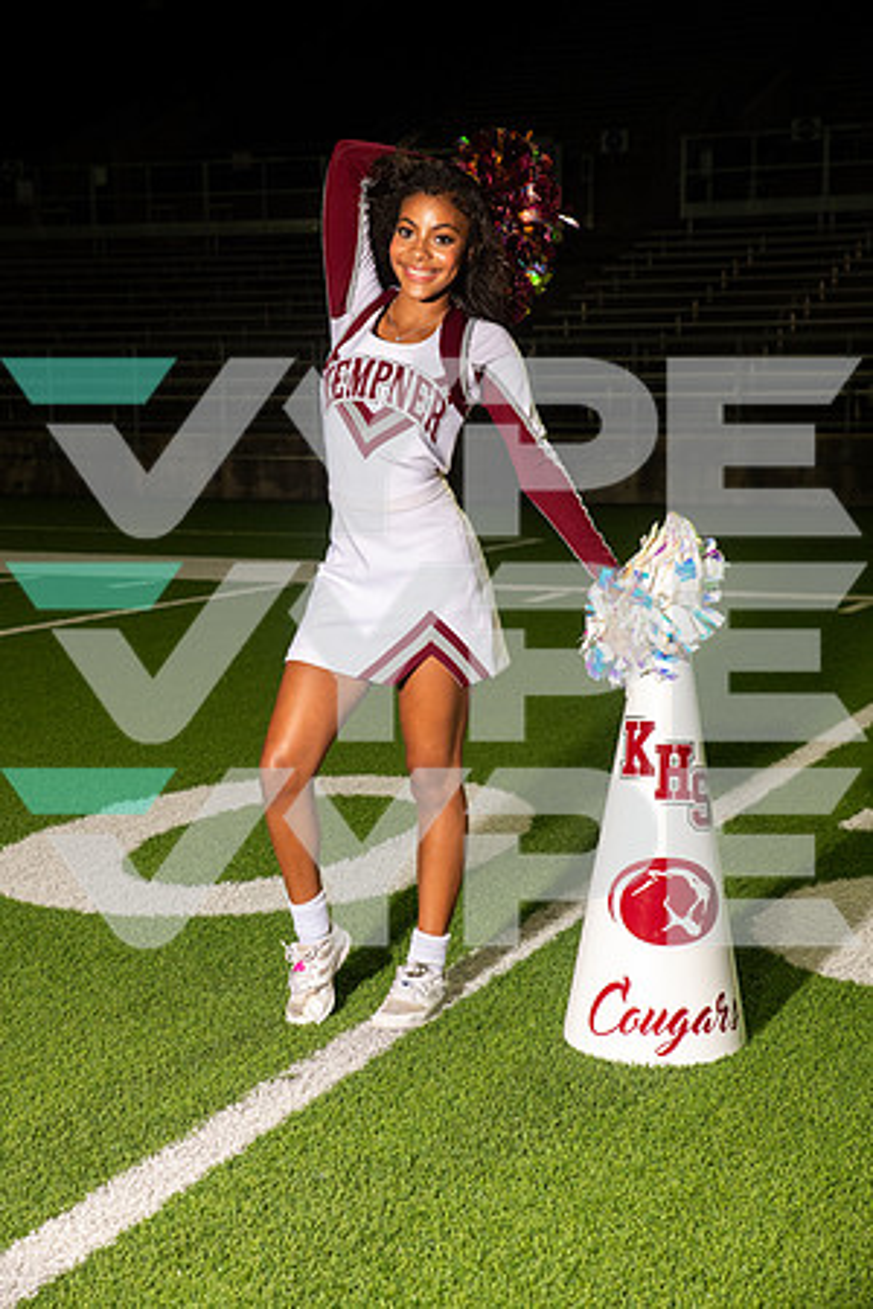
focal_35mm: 60
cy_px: 654
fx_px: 2182
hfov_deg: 22.6
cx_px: 436
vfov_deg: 33.4
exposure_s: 1/400
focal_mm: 60
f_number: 7.1
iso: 1000
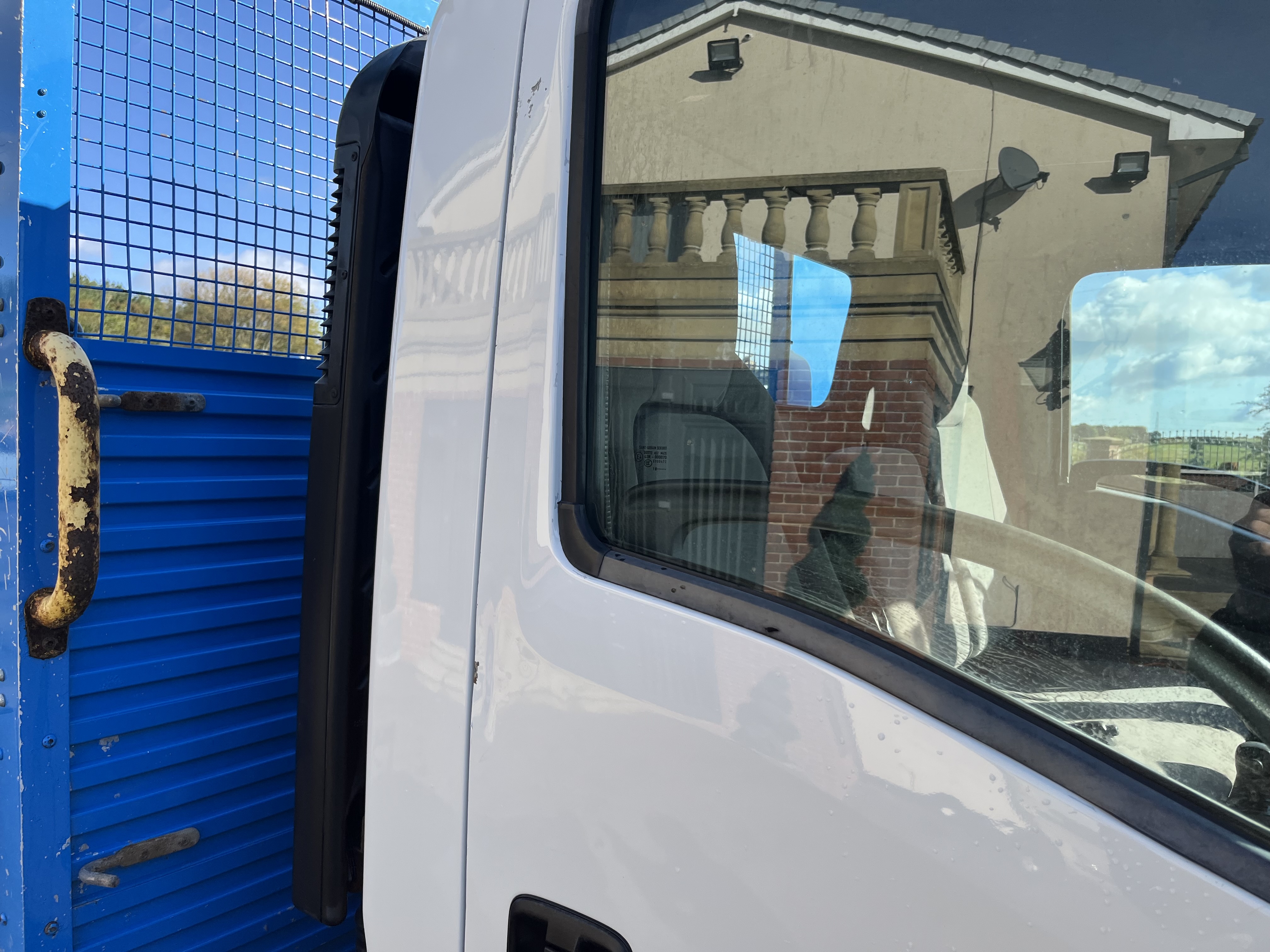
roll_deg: -1.9
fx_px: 954
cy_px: 476
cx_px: 635
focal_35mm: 26
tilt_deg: -0.3
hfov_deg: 67.3
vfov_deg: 53.1
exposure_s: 1/1279
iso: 50
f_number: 1.6
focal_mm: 5.1
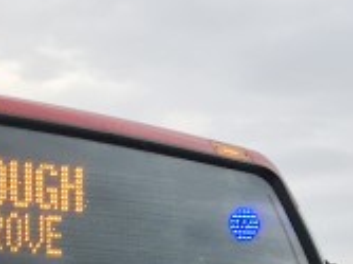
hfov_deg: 10.4
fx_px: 1814
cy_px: 642
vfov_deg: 7.7
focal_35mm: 178
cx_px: -296
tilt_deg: -1.1
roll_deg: -1.3
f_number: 2.2
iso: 25
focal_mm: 4.15
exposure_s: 1/506
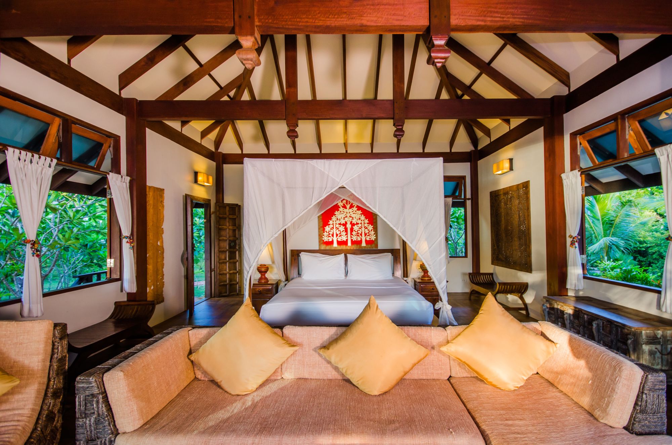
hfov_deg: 90.1
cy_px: 222
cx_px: 336
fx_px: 335
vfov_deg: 67.2
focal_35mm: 18
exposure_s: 1/25
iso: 200
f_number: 5.6
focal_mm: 12
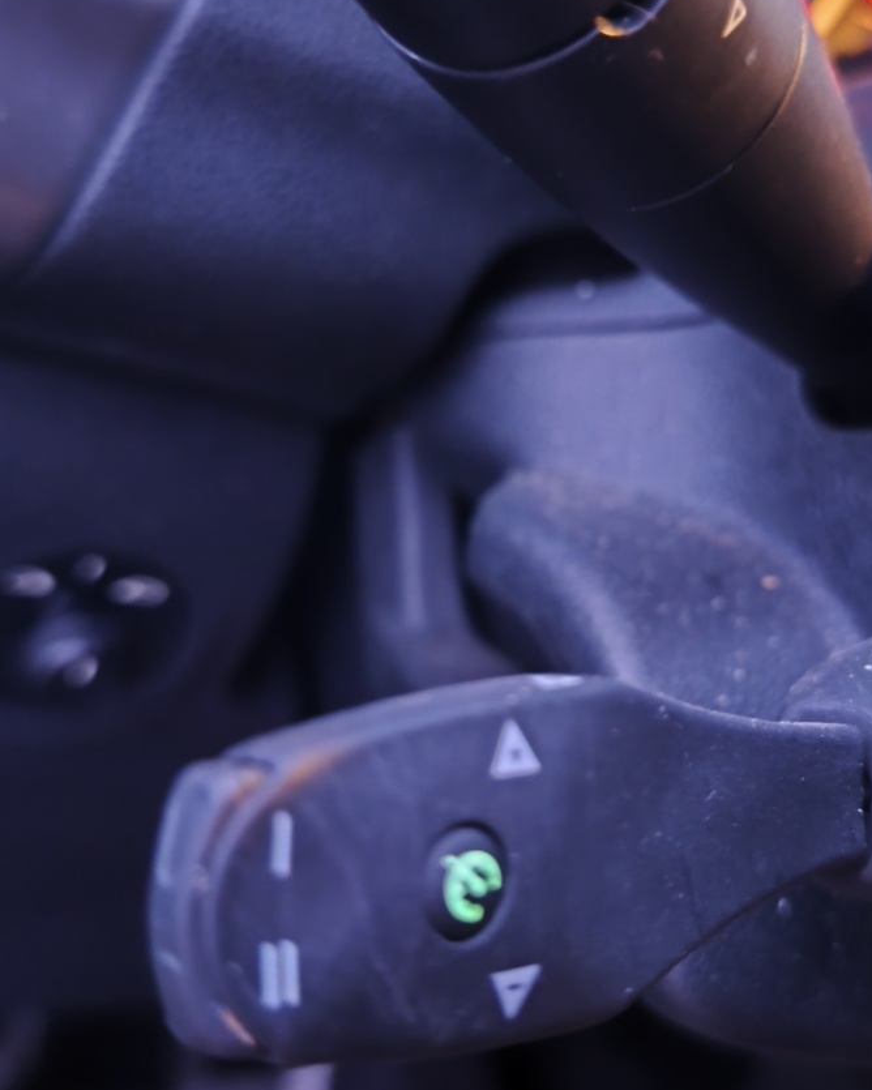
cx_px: 595
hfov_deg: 34.5
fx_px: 1387
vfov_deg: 42.9
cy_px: 504
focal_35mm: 43
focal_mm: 6.18
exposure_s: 1/3.57
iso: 12800
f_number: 1.65
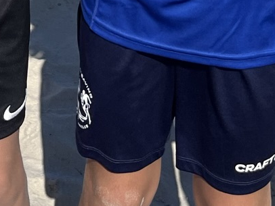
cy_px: -262
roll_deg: -1.6
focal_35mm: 131
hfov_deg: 15.0
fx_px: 1041
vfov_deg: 10.1
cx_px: 72
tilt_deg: -12.6
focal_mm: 5.1
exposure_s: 1/4854
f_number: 1.6
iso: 50
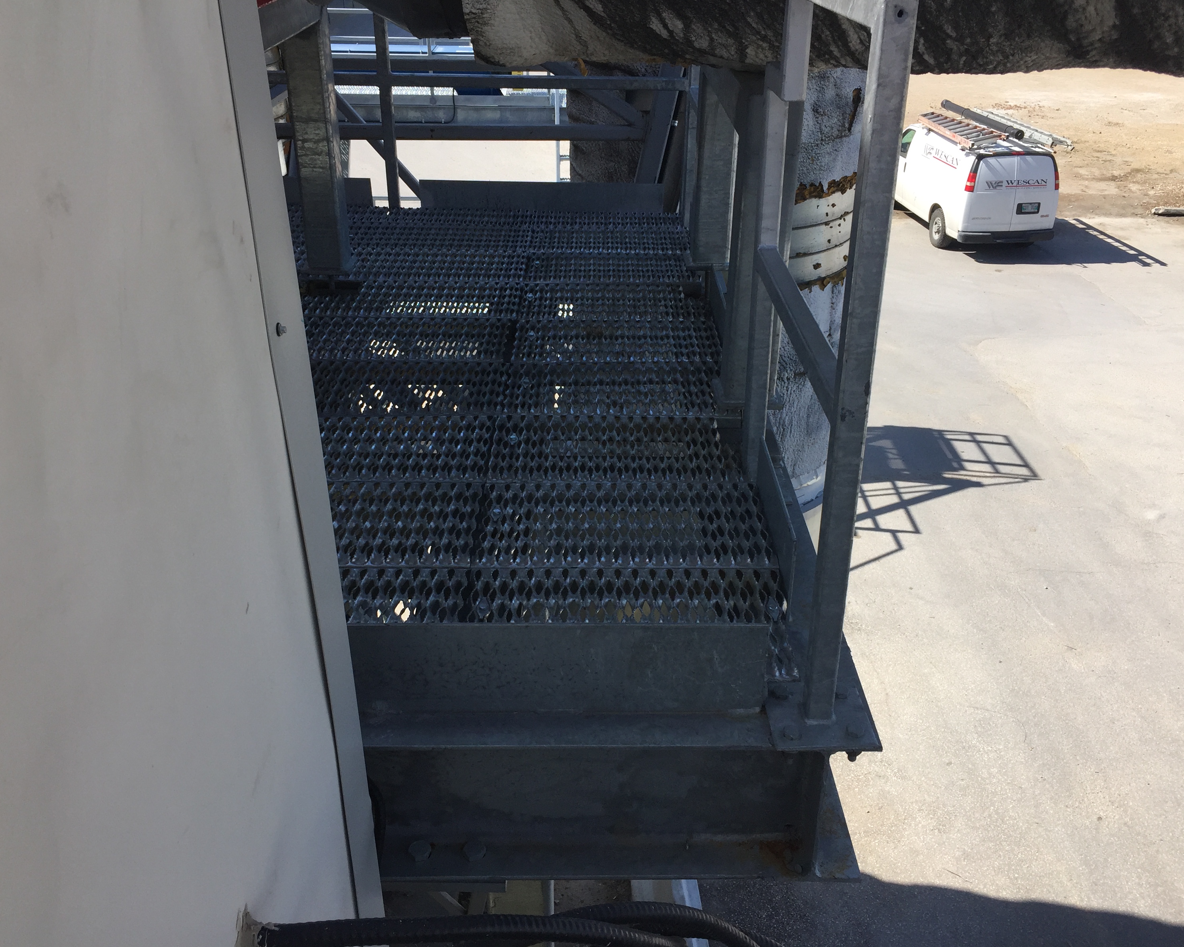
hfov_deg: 57.2
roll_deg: -1.7
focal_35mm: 31
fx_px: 1086
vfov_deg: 47.1
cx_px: 606
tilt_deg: -29.1
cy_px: 477
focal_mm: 4.15
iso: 32
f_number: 2.2
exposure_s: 1/1364
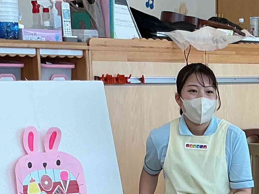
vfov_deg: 11.5
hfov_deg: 16.4
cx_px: 242
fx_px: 883
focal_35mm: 118
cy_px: 367
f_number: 1.8
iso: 20
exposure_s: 1/120
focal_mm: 3
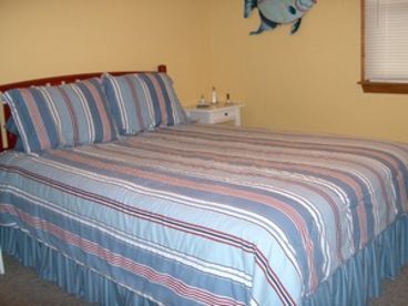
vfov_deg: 36.8
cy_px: 153
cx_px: 204
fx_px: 460
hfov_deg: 47.9
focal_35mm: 39
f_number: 2.8
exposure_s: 1/50
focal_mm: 8
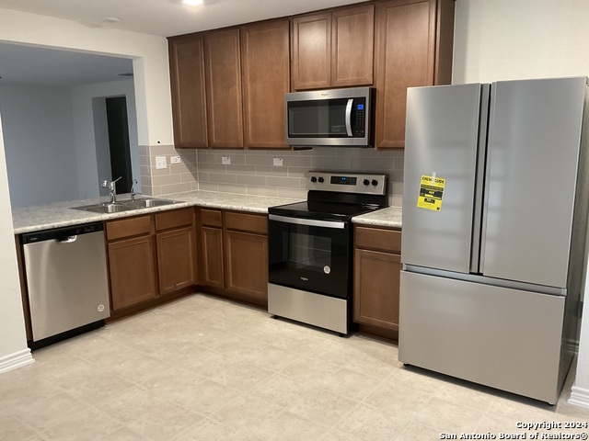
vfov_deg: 48.2
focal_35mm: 29
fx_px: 493
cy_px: 220
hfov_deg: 61.7
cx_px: 294
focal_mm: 3
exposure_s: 1/60
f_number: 1.8
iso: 160
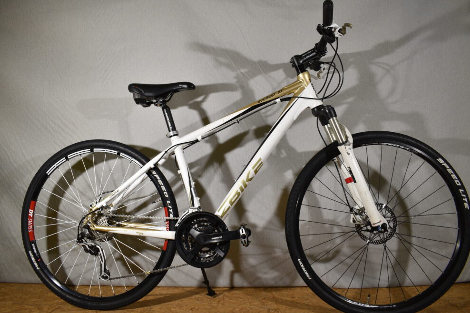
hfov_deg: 65.5
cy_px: 159
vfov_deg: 46.4
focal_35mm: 28
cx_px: 228
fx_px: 365
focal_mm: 18
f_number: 4.5
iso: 400
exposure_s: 1/80
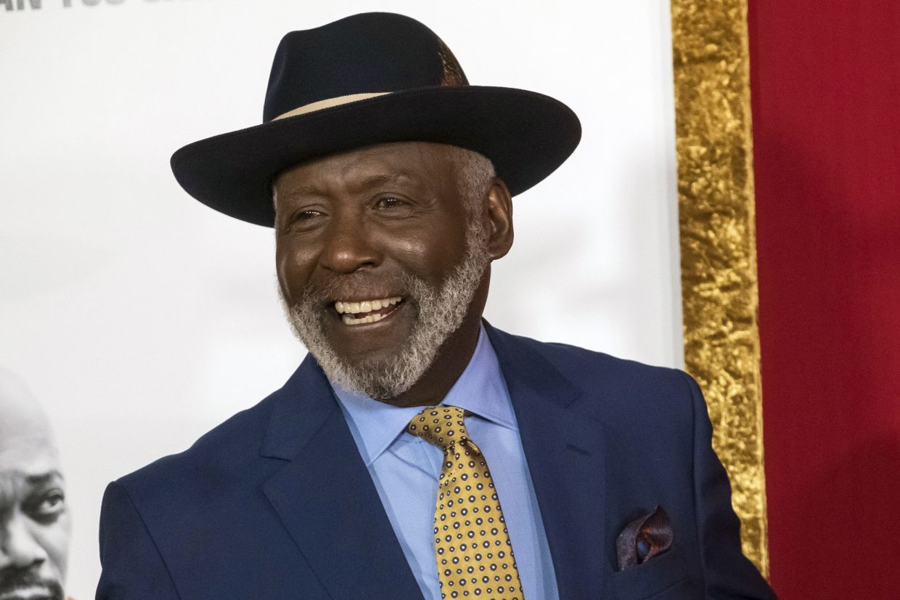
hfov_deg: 18.3
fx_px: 2799
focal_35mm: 112
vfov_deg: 12.2
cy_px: 300
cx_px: 450
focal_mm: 74.4
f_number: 2.8
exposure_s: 1/250
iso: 5000
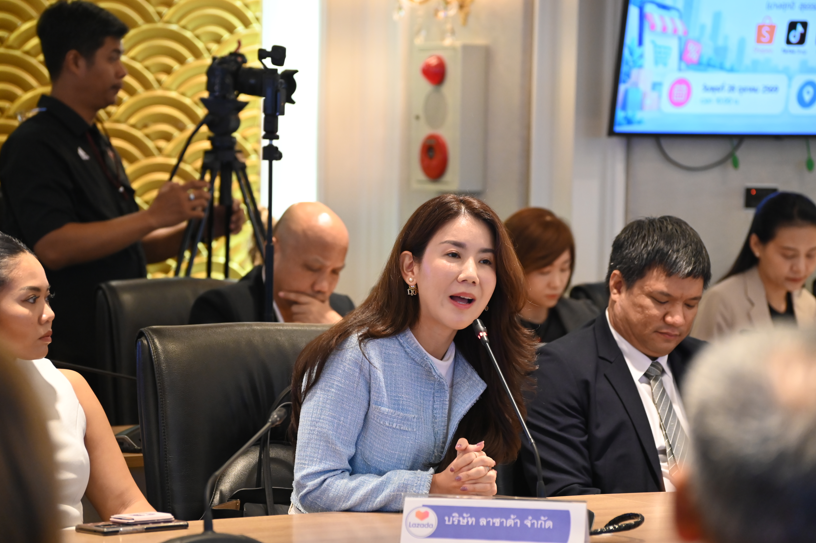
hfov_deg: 14.8
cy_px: 278
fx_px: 3148
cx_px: 411
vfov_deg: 9.9
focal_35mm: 139
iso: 4000
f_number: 5
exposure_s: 1/125
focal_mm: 135
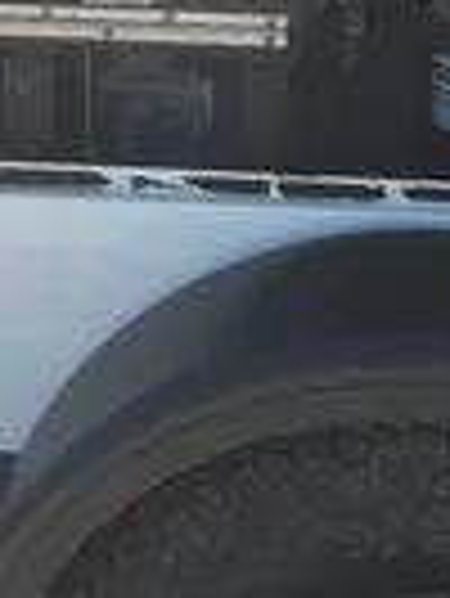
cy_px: 16
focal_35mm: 143
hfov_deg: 10.4
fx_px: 2475
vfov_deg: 13.6
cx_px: 302
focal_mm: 5.1
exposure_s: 1/2222
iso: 50
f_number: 1.6
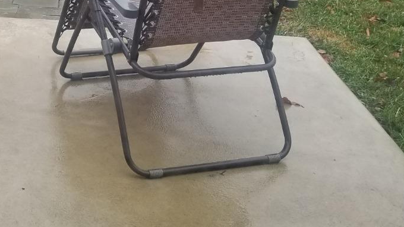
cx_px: 4
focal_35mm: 60
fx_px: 643
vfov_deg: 18.9
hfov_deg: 32.2
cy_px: -48
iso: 80
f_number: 1.7
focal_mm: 4.25
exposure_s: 1/120
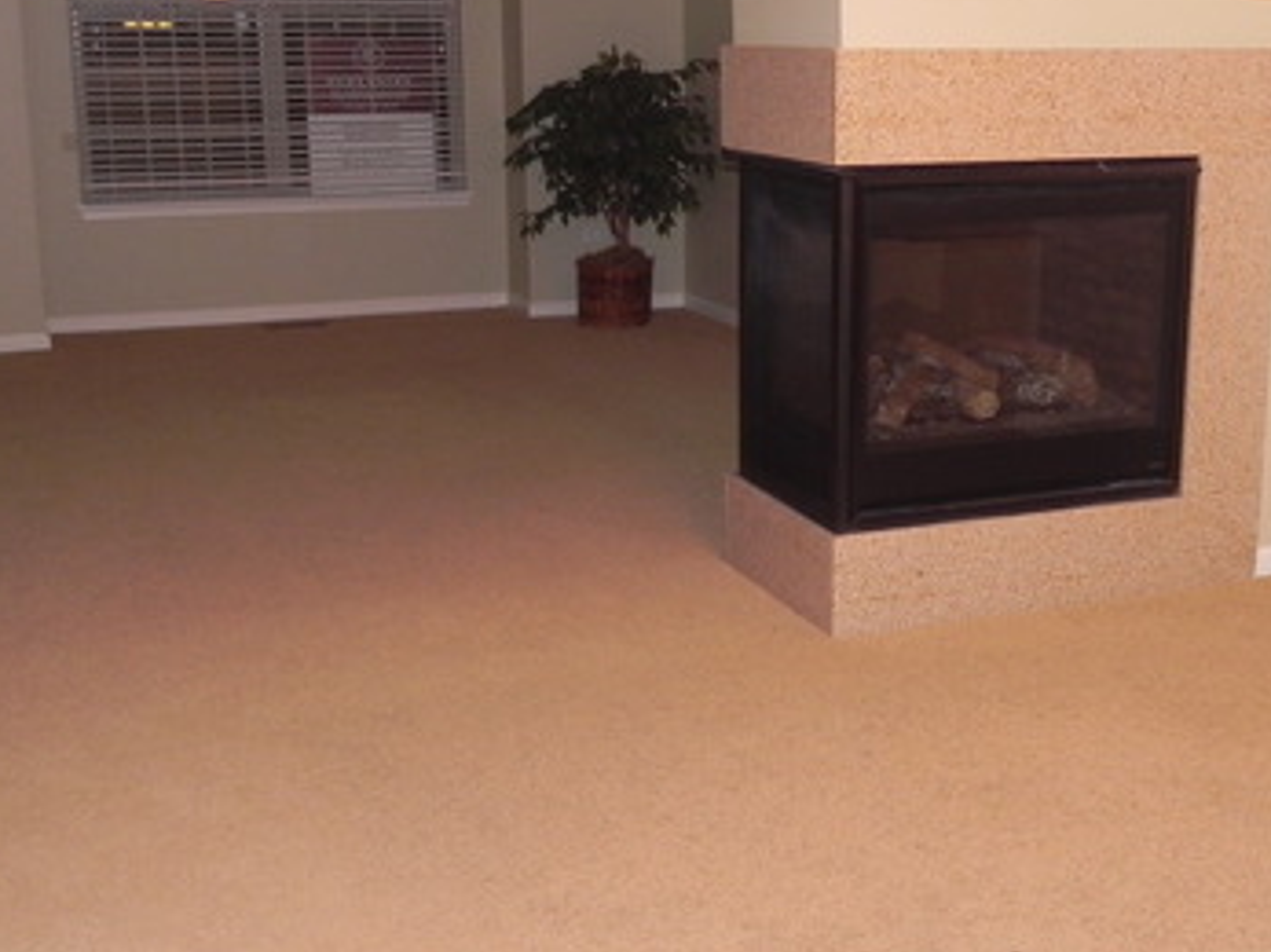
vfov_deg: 30.2
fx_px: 1762
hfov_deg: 39.6
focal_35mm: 48
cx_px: 714
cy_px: 410
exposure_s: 1/30
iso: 200
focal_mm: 4.6
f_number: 2.8
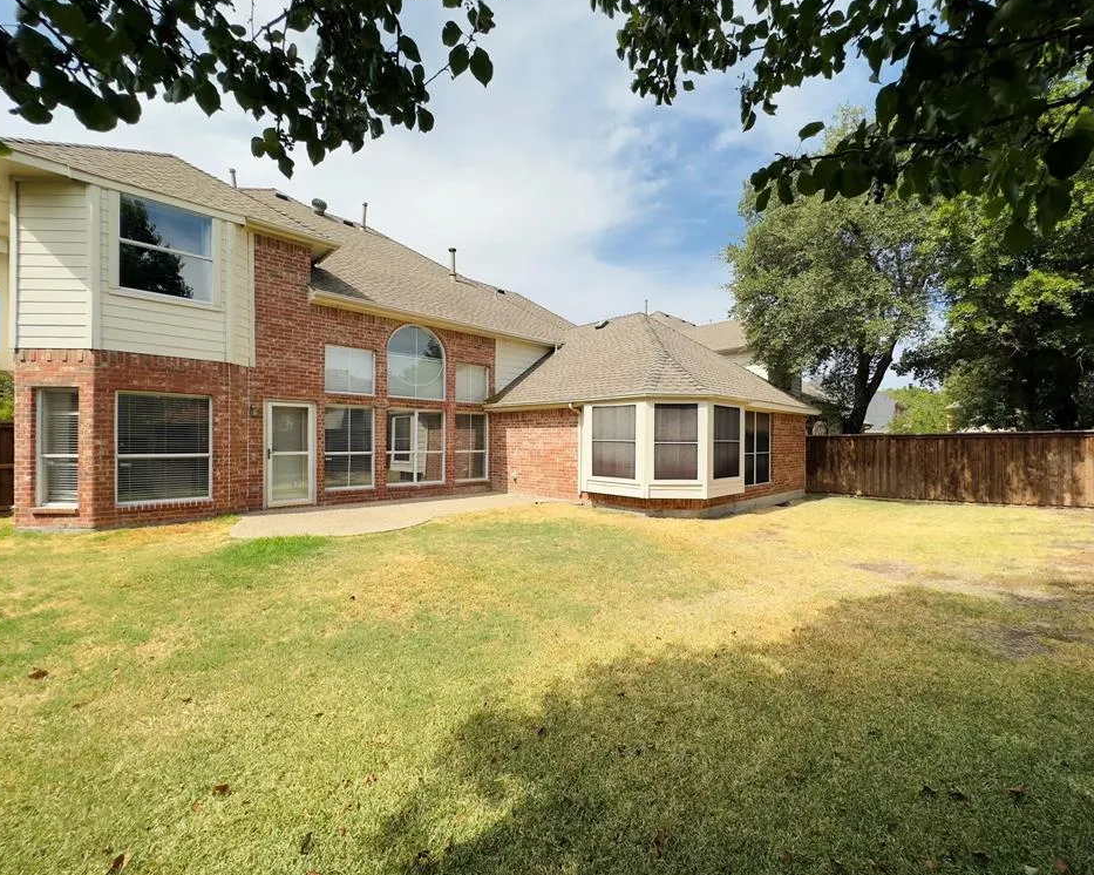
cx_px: 587
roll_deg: -0.5
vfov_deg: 84.0
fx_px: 486
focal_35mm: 15
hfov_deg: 96.6
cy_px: 442
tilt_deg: +0.3
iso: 50
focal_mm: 2.22
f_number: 2.2
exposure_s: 1/2681
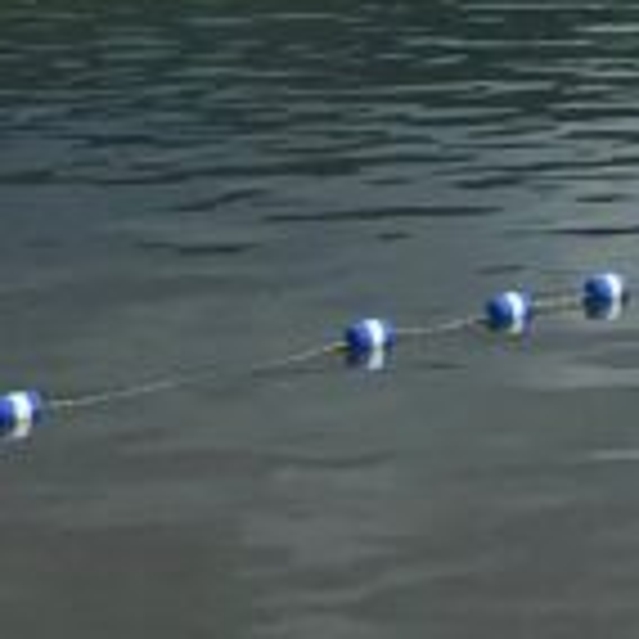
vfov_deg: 8.6
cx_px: 900
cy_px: -1084
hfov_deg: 9.6
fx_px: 3717
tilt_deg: +9.5
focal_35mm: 178
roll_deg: +0.3
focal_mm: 3.99
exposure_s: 1/1333
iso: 20
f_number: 1.8
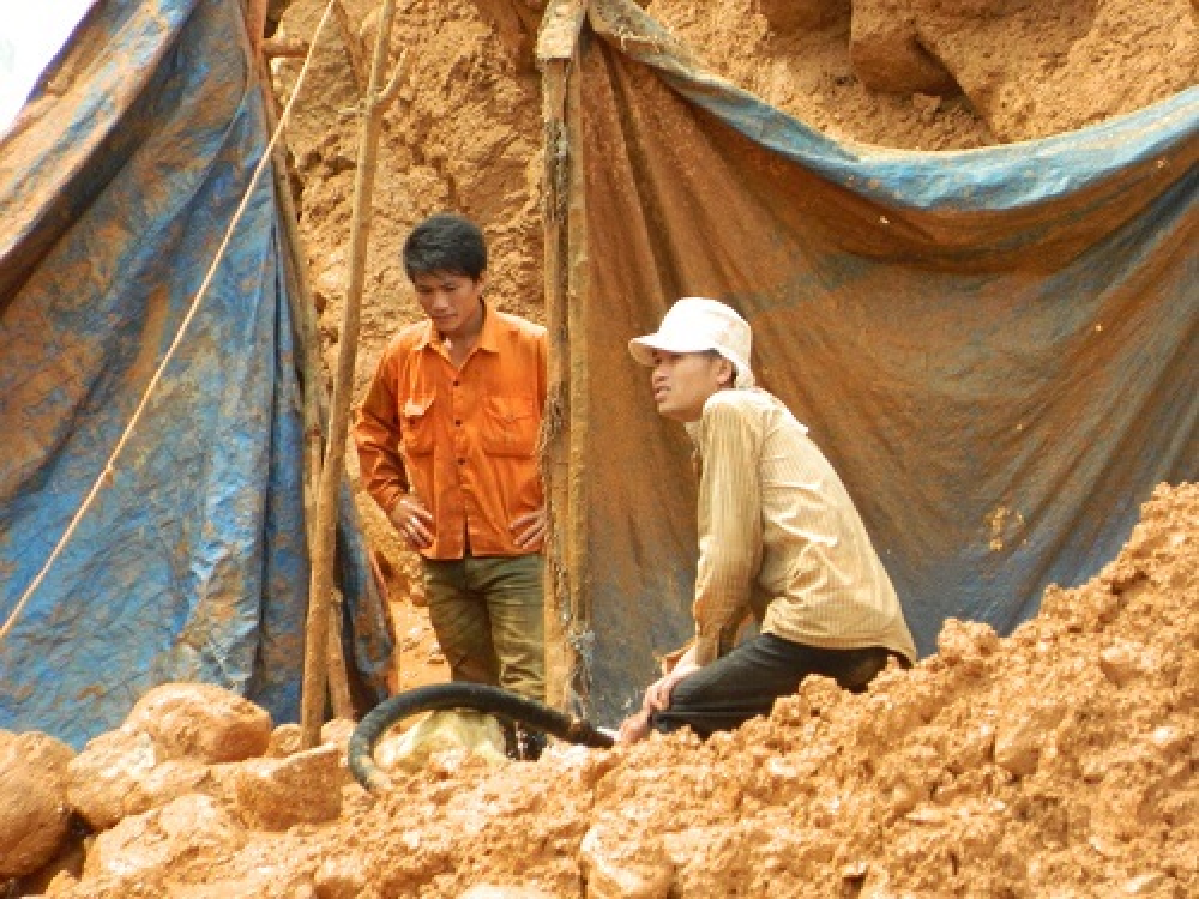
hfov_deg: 3.8
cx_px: 600
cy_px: 450
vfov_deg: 2.8
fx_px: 18185
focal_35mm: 525
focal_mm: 94.5
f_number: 5.8
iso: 400
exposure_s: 1/400
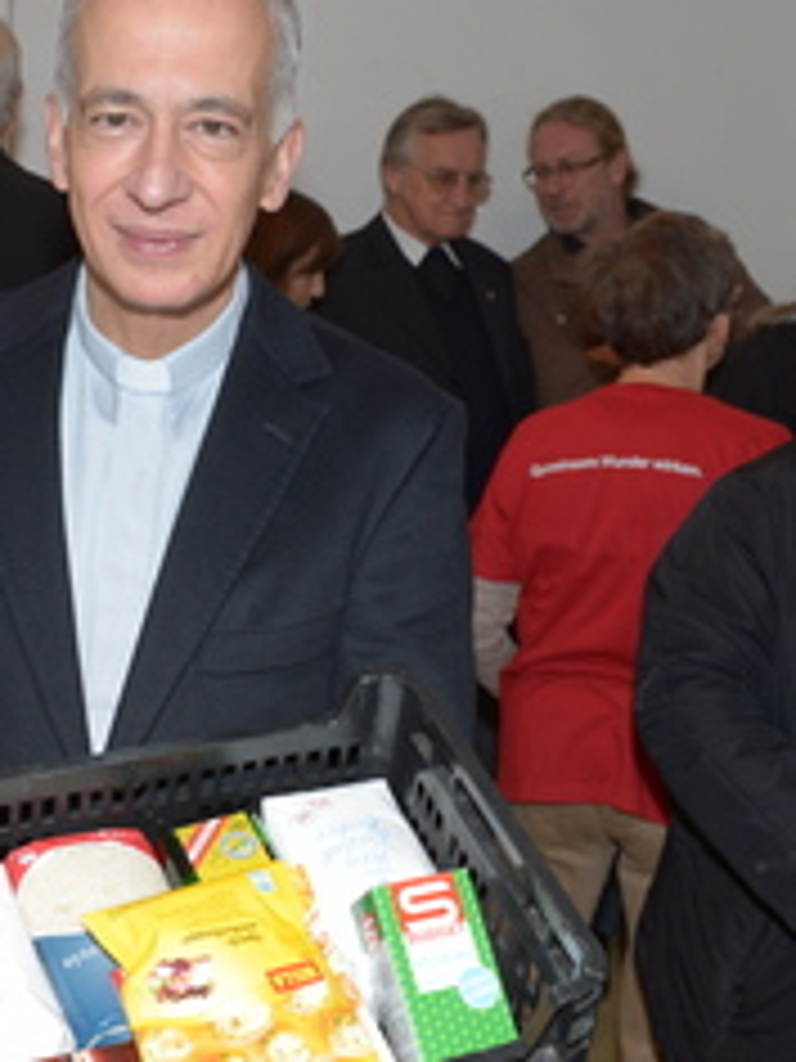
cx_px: 189
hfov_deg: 22.7
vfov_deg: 30.2
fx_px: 1962
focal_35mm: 64
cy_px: 475
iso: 800
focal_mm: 35
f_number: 6.3
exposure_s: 1/80
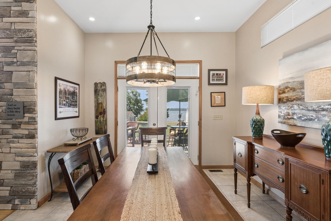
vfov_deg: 67.4
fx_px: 165
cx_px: 157
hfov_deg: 89.9
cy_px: 113
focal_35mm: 18
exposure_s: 1/40
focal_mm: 16
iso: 500
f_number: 8
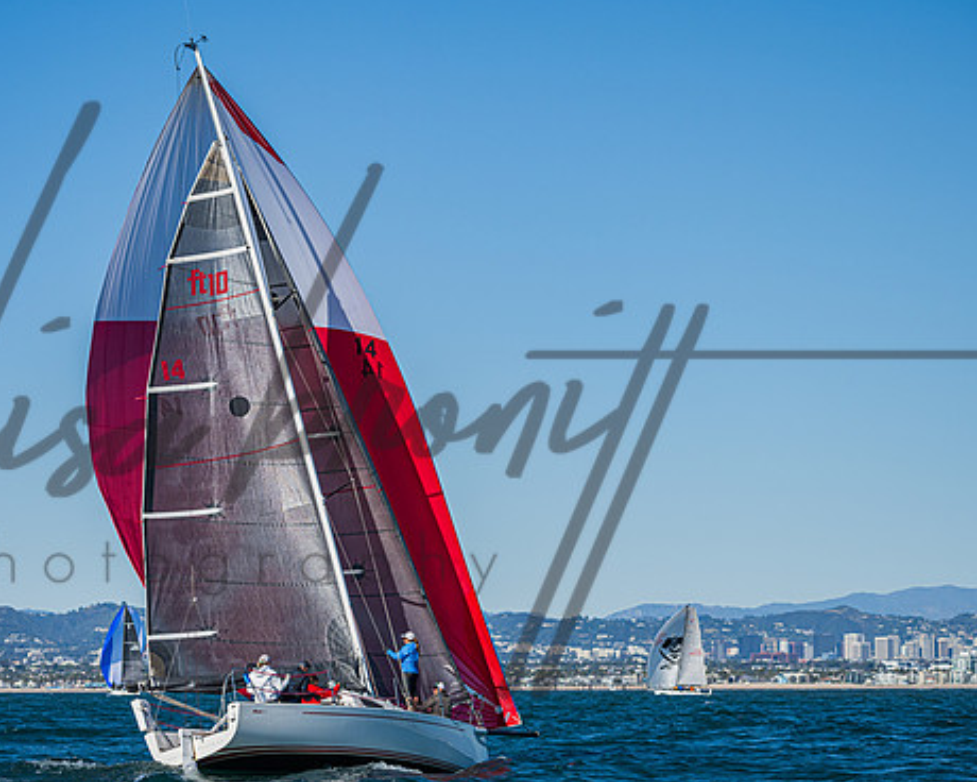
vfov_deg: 11.9
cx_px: 404
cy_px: 435
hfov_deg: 14.8
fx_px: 3759
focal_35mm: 130
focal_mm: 100
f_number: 5.6
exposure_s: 1/4000
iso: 400
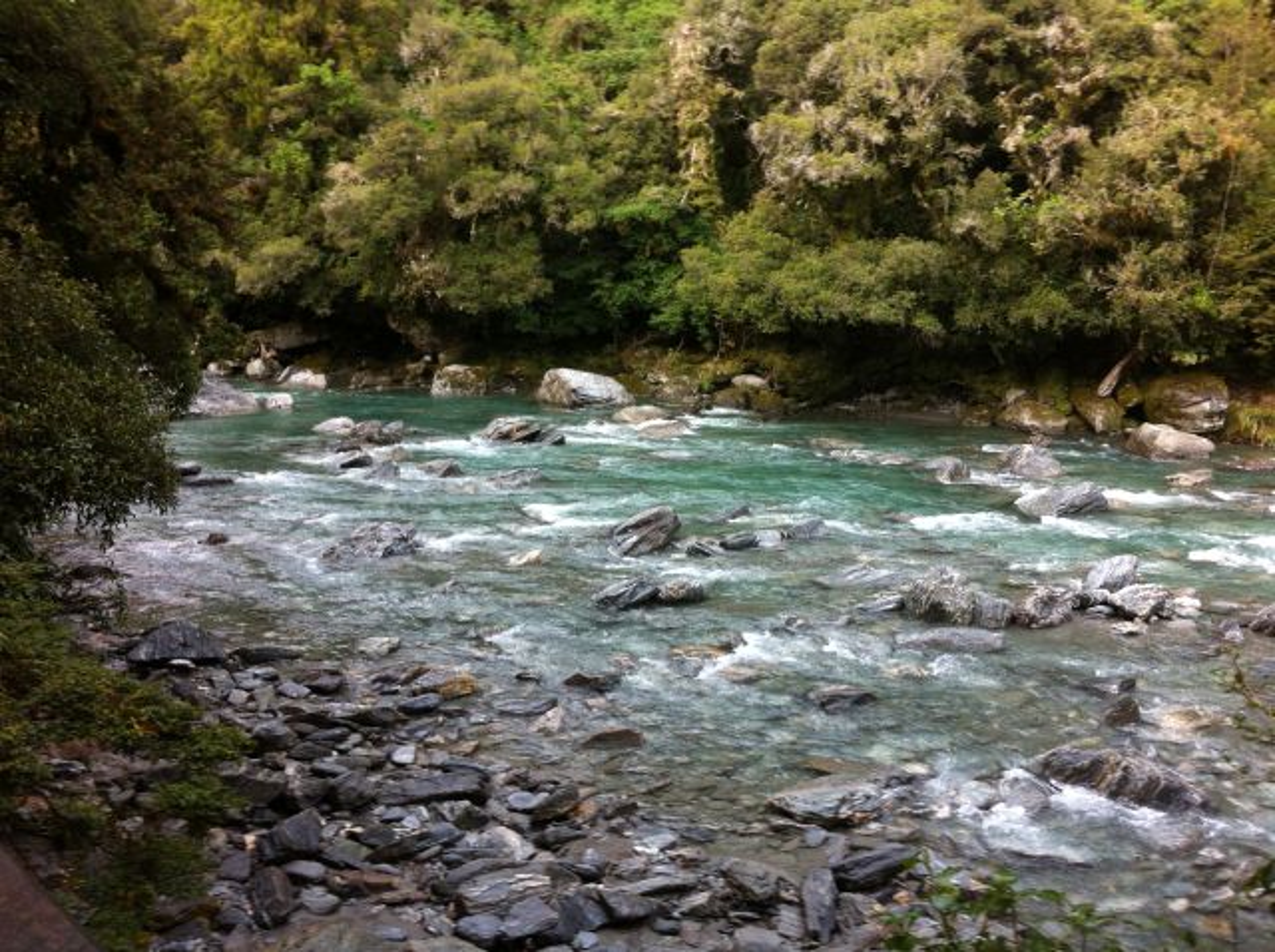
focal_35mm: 35
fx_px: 1287
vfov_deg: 40.6
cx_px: 638
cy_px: 476
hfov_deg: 52.7
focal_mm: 3.85
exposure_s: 1/50
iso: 80
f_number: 2.8
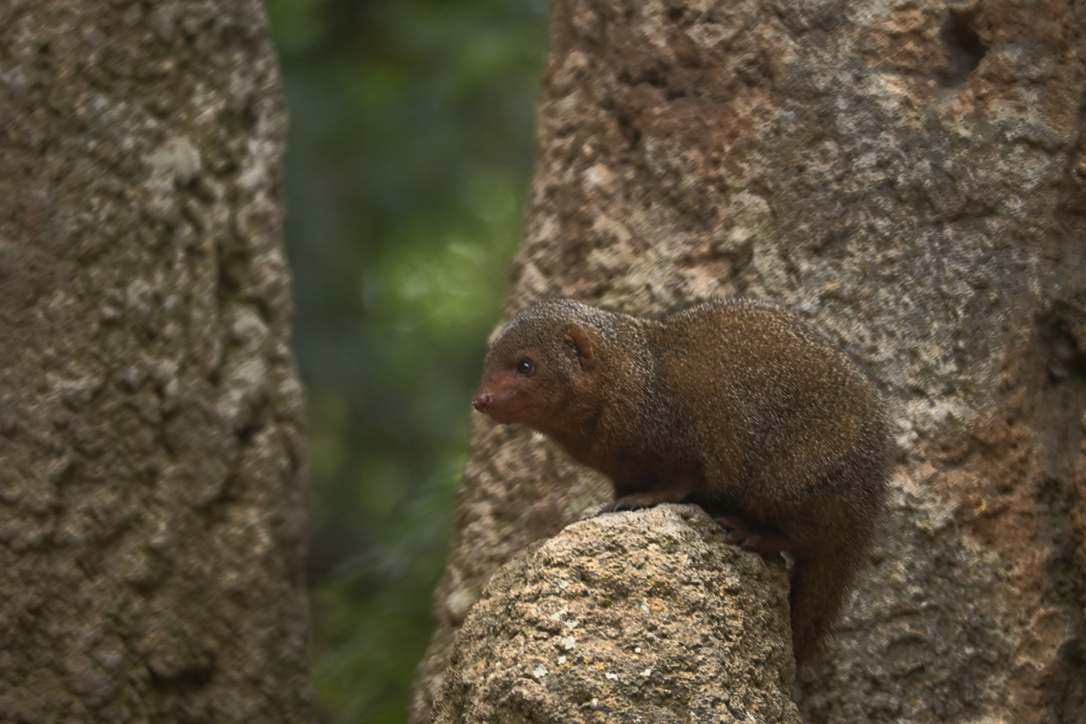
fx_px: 11312
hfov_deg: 5.5
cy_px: 362
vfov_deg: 3.7
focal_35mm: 375
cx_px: 543
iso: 1250
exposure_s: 1/400
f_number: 6.3
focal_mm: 250
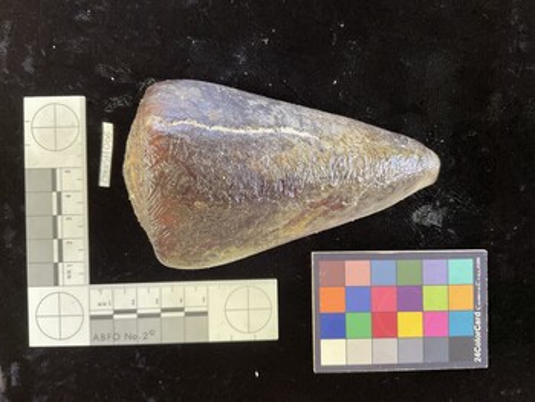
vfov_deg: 48.3
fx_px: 449
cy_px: 201
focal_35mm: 29
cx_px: 268
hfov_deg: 61.6
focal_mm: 3
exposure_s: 1/50
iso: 80
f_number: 1.8
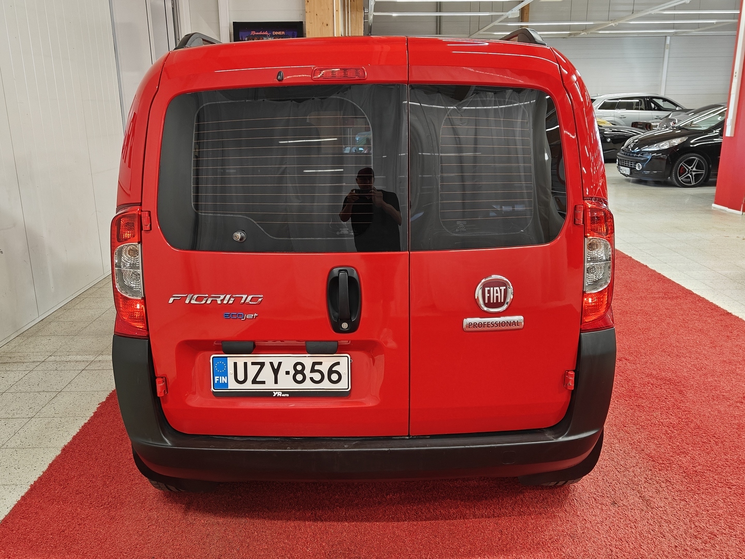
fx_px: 646
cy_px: 280
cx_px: 372
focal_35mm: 30
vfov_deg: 46.8
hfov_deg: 60.0
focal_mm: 5.59
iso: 100
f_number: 1.8
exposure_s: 1/50
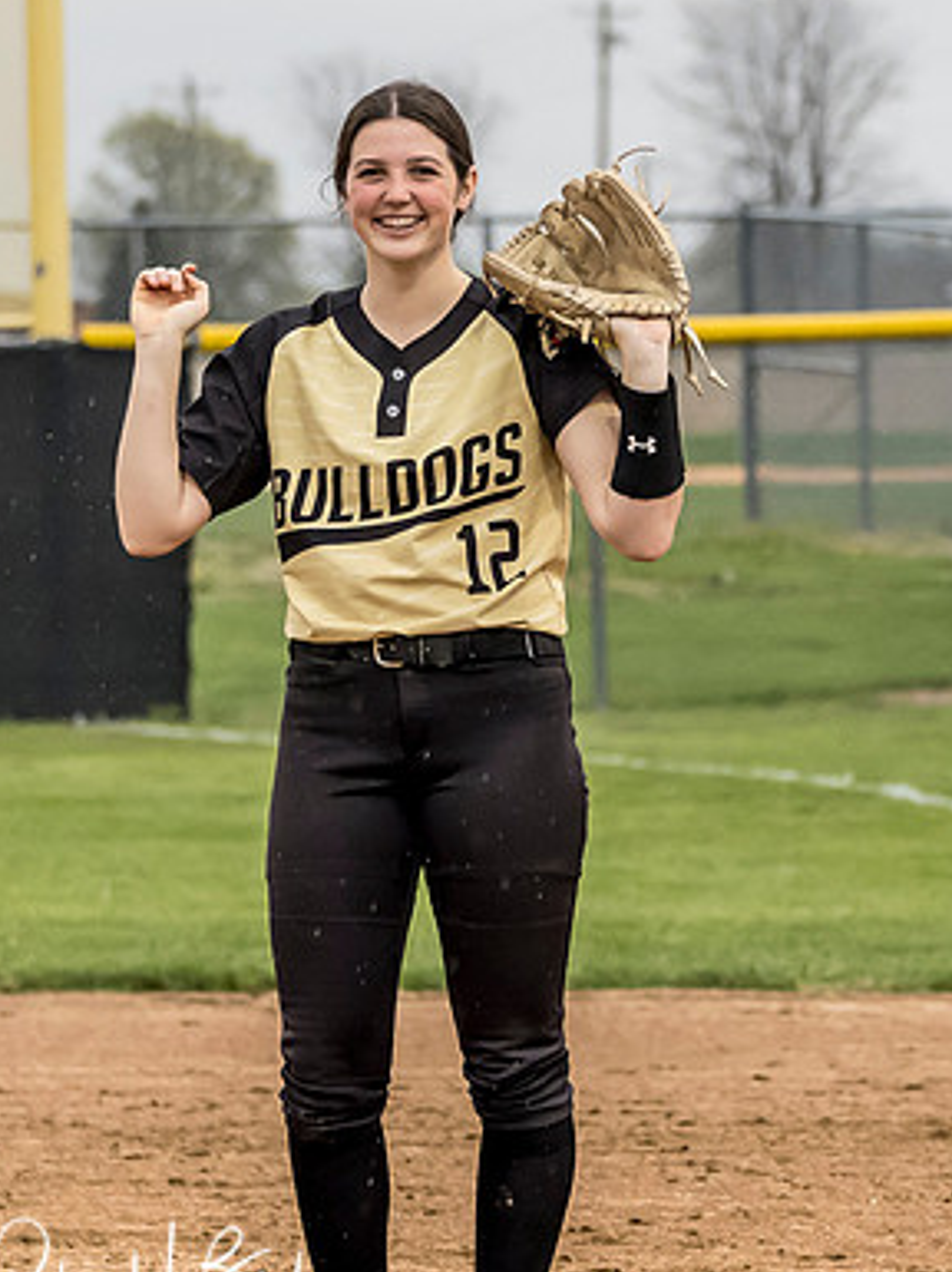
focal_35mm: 438
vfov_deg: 4.5
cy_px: 564
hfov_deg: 3.4
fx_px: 16088
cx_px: 425
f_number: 4
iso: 1600
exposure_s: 1/1000
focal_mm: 106
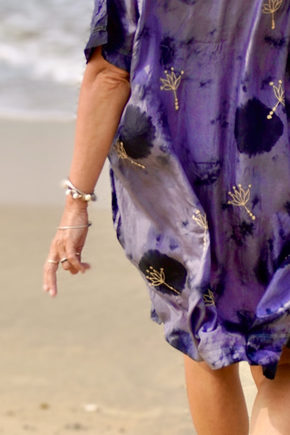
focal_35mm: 112
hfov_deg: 12.2
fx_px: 1352
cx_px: 249
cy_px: 171
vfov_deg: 18.2
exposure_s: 1/800
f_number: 5.6
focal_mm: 32
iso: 100
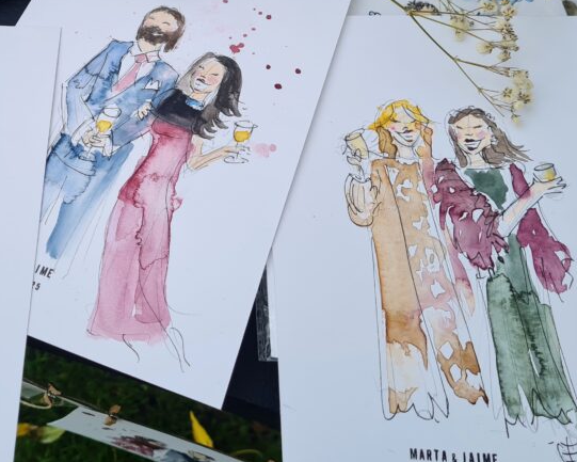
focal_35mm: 48
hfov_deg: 37.4
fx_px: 820
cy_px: 71
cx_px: 117
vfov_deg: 30.4
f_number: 1.8
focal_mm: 5.4
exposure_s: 1/190
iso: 50
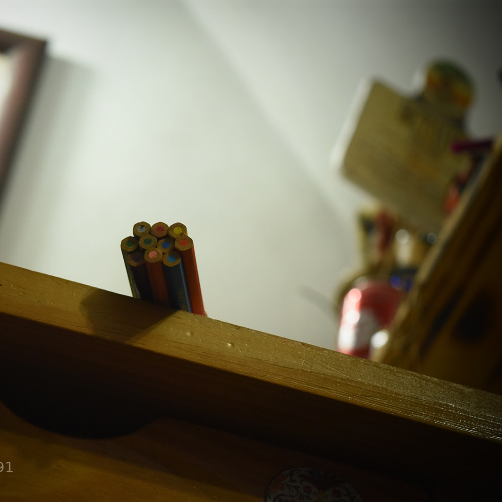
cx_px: 144
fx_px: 1733
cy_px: 252
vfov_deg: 16.5
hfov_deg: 16.4
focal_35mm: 106
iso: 1400
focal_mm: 55
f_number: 5.6
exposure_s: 1/60
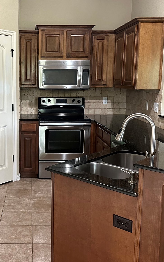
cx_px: 32
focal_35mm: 42
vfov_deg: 47.2
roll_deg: -0.2
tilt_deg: -8.5
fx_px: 300
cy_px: 122
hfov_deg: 29.8
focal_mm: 6.86
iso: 500
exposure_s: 1/60
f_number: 1.78
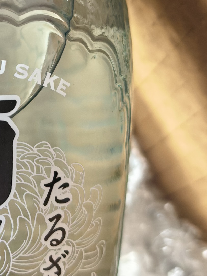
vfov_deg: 21.3
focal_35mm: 91
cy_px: 63
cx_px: -50
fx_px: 726
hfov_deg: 15.6
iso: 1250
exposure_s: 1/457
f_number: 2
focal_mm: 6.98
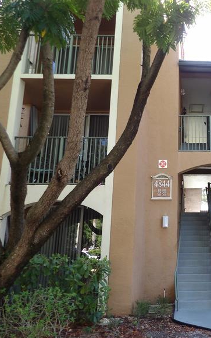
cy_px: 170
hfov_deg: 33.4
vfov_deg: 55.3
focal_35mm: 35
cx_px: 207
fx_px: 322
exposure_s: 1/87
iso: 100
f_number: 2.8
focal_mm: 4.3
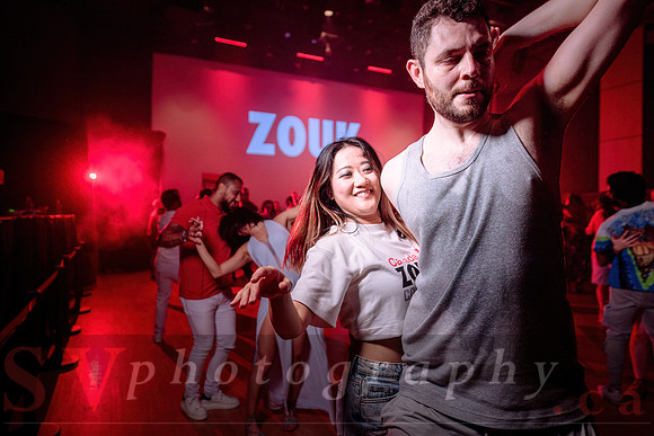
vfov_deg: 53.2
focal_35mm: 24
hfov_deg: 73.7
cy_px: 218
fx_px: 436
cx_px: 327
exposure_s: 1/60
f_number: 2.8
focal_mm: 24
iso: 800
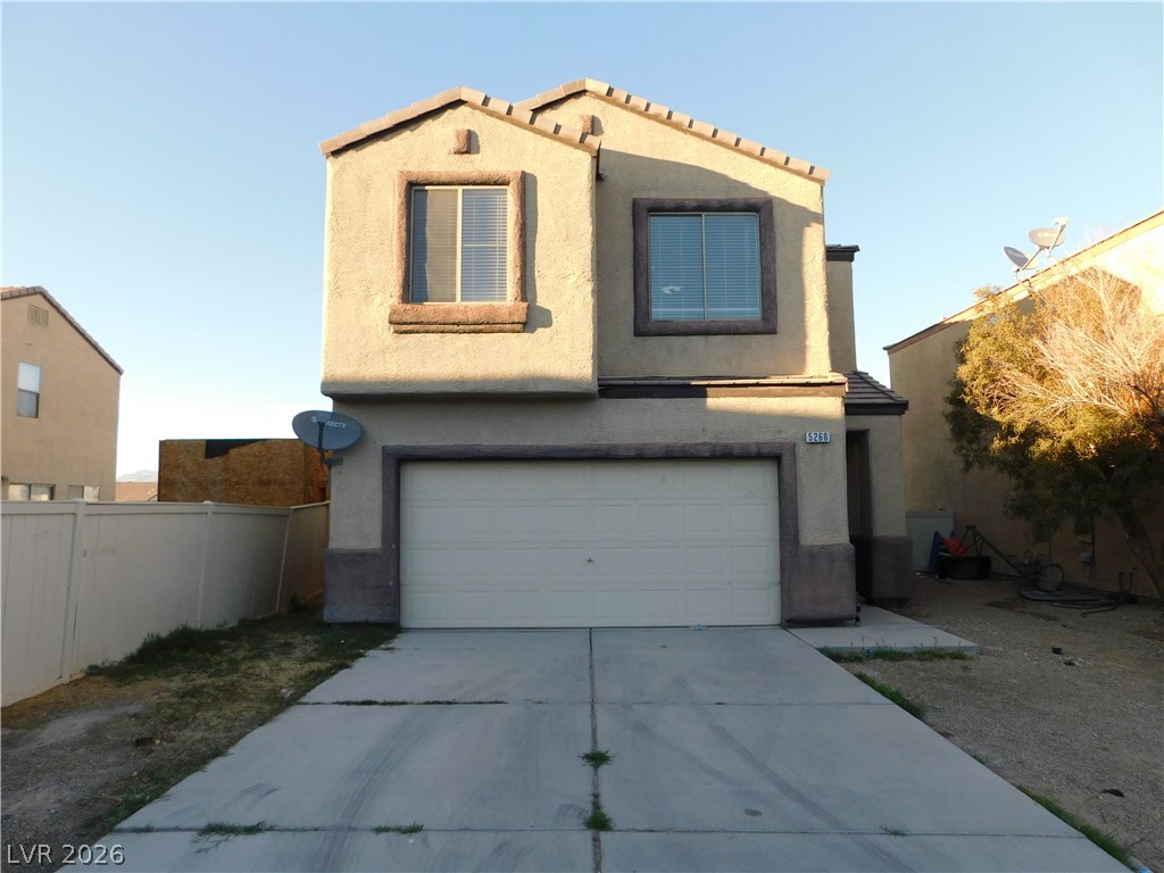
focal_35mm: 23
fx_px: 773
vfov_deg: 58.9
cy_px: 436
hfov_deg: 73.9
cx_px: 582
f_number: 3
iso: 125
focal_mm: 4
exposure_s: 1/400
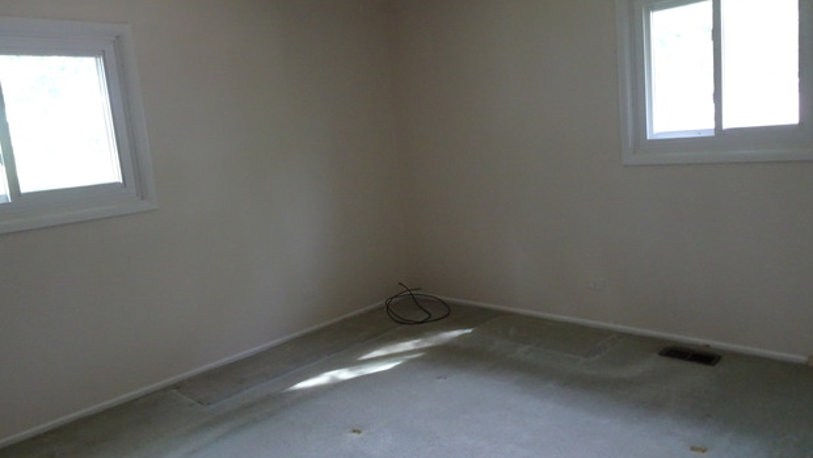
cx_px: 399
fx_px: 582
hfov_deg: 69.8
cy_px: 213
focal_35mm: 27
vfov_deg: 42.9
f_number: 3.5
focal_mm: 4.1
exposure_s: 1/30
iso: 640
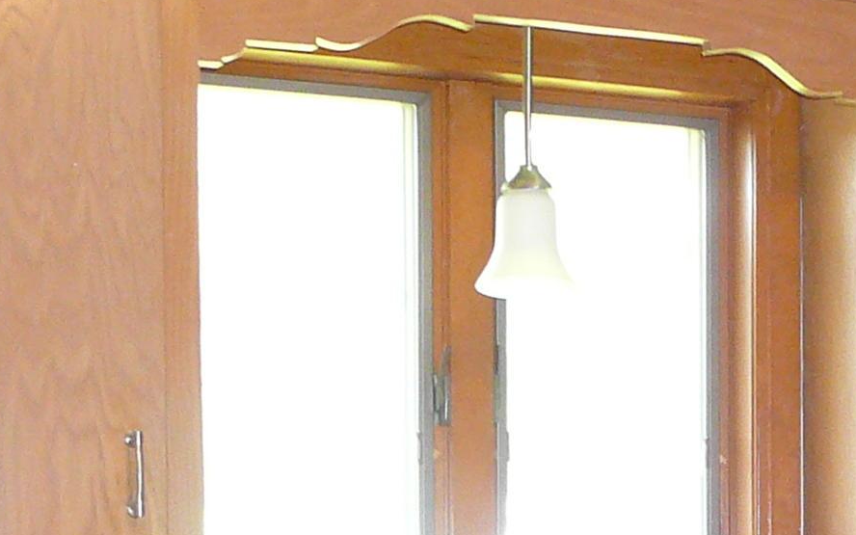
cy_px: 758
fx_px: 2496
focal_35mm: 107
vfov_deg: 11.8
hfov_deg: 19.1
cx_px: 761
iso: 320
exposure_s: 1/30
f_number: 2.8
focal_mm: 5.2
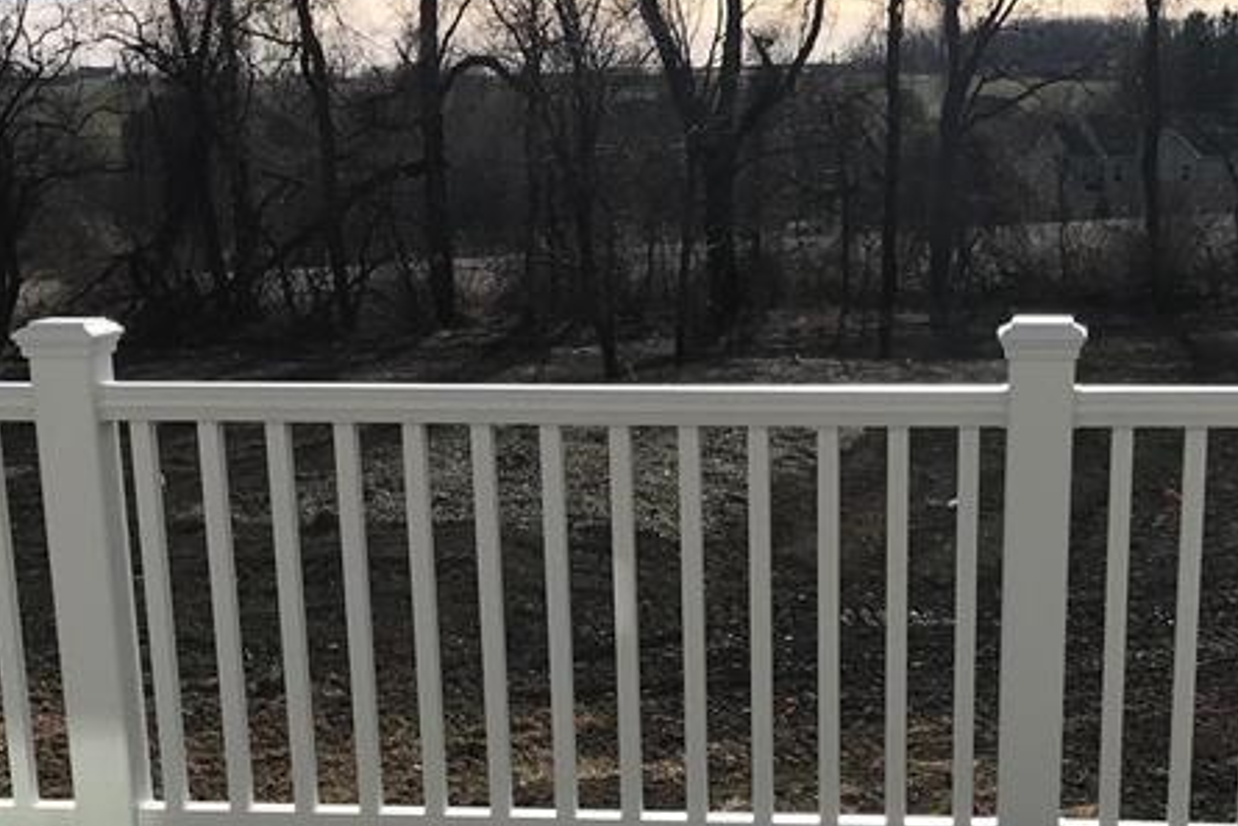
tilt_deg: -15.2
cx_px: 796
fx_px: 2305
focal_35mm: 67
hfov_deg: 29.9
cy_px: 848
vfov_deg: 19.7
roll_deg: +1.3
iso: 20
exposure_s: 1/3195
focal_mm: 3.99
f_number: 1.8
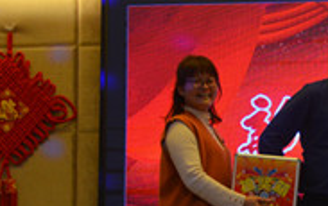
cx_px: 369
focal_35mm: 133
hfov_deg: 15.2
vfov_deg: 9.8
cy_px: 210
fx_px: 1191
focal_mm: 32
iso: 720
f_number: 4.2
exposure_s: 1/60
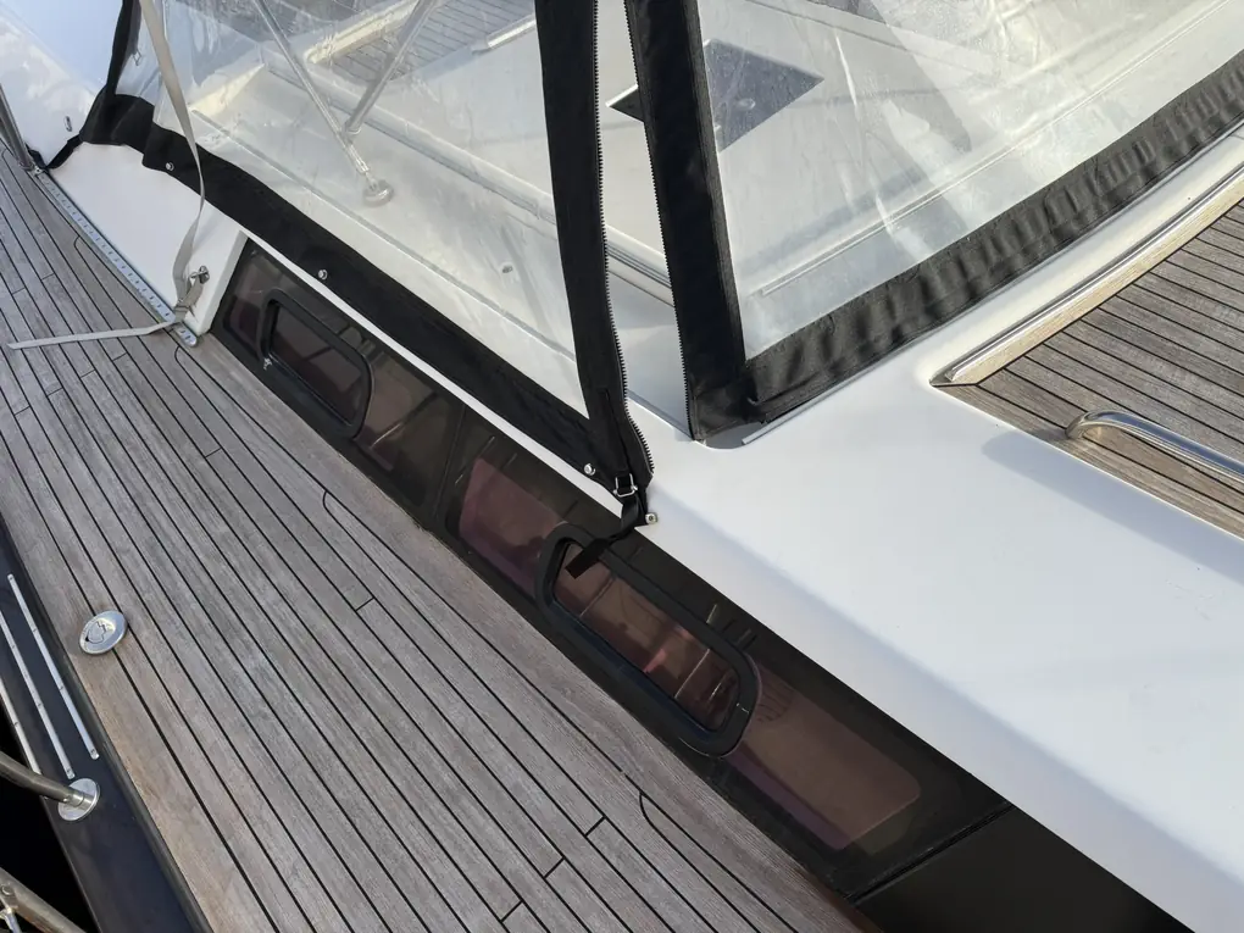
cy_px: 466
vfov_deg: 56.8
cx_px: 622
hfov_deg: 71.6
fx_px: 862
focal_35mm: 24
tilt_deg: -48.2
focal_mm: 6.76
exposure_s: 1/2525
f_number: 1.78
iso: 80
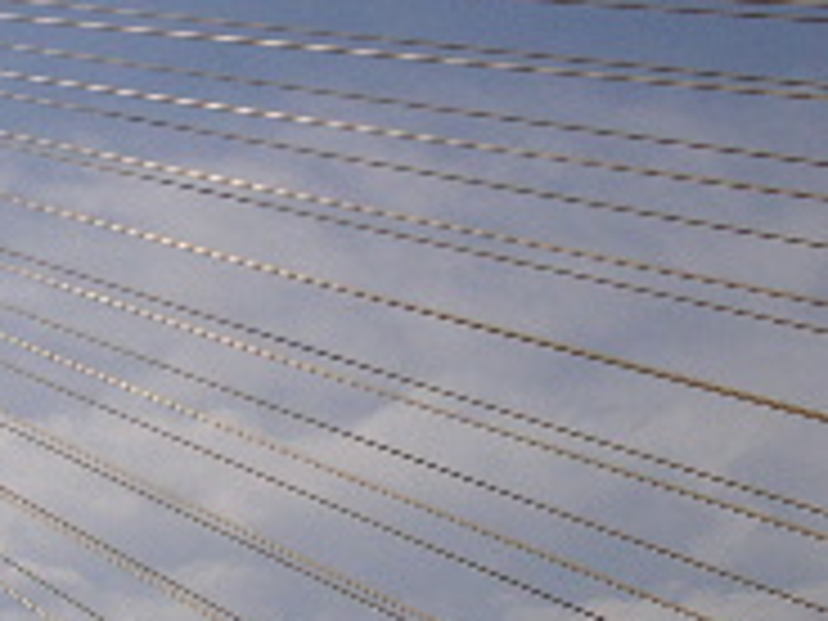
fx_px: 3086
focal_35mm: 129
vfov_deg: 11.4
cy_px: 536
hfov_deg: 15.0
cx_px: -22
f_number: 6.7
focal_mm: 6.1
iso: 50
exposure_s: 1/500
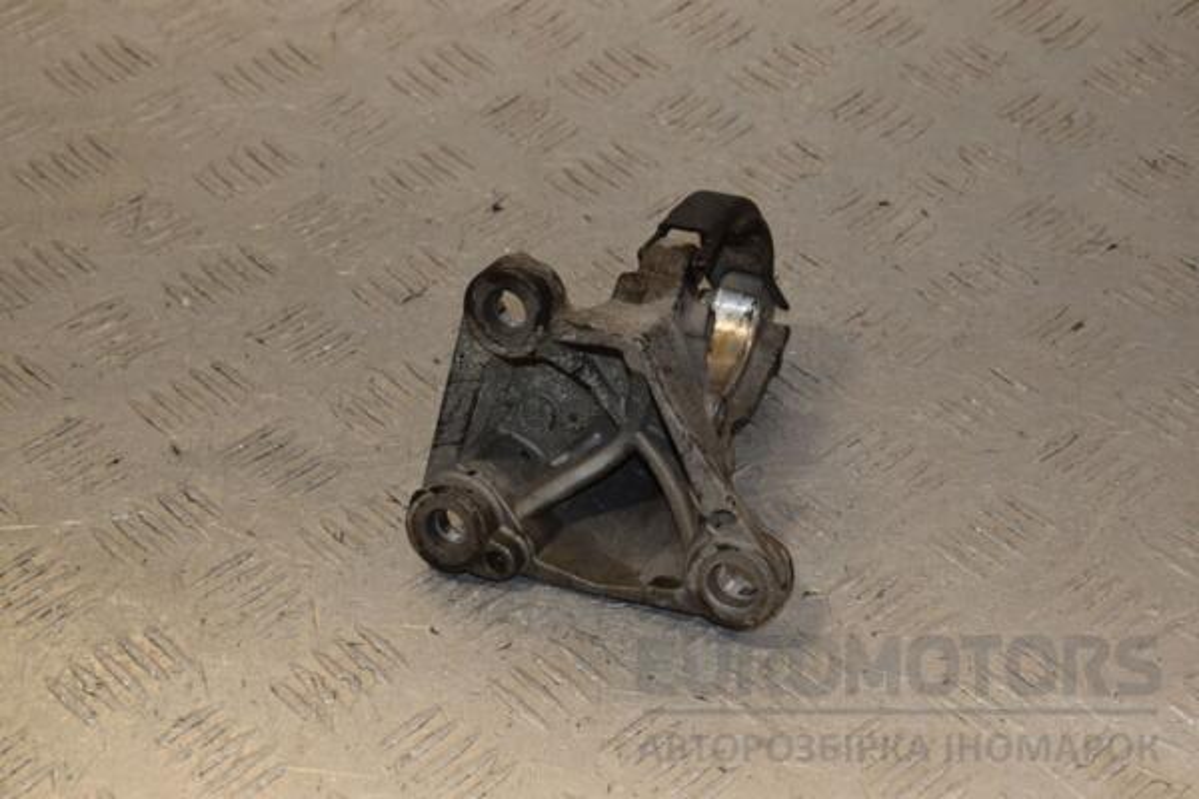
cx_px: 600
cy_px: 400
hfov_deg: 23.4
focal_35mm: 87
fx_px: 2897
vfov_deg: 15.7
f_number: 9
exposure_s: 1/200
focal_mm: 58
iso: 800
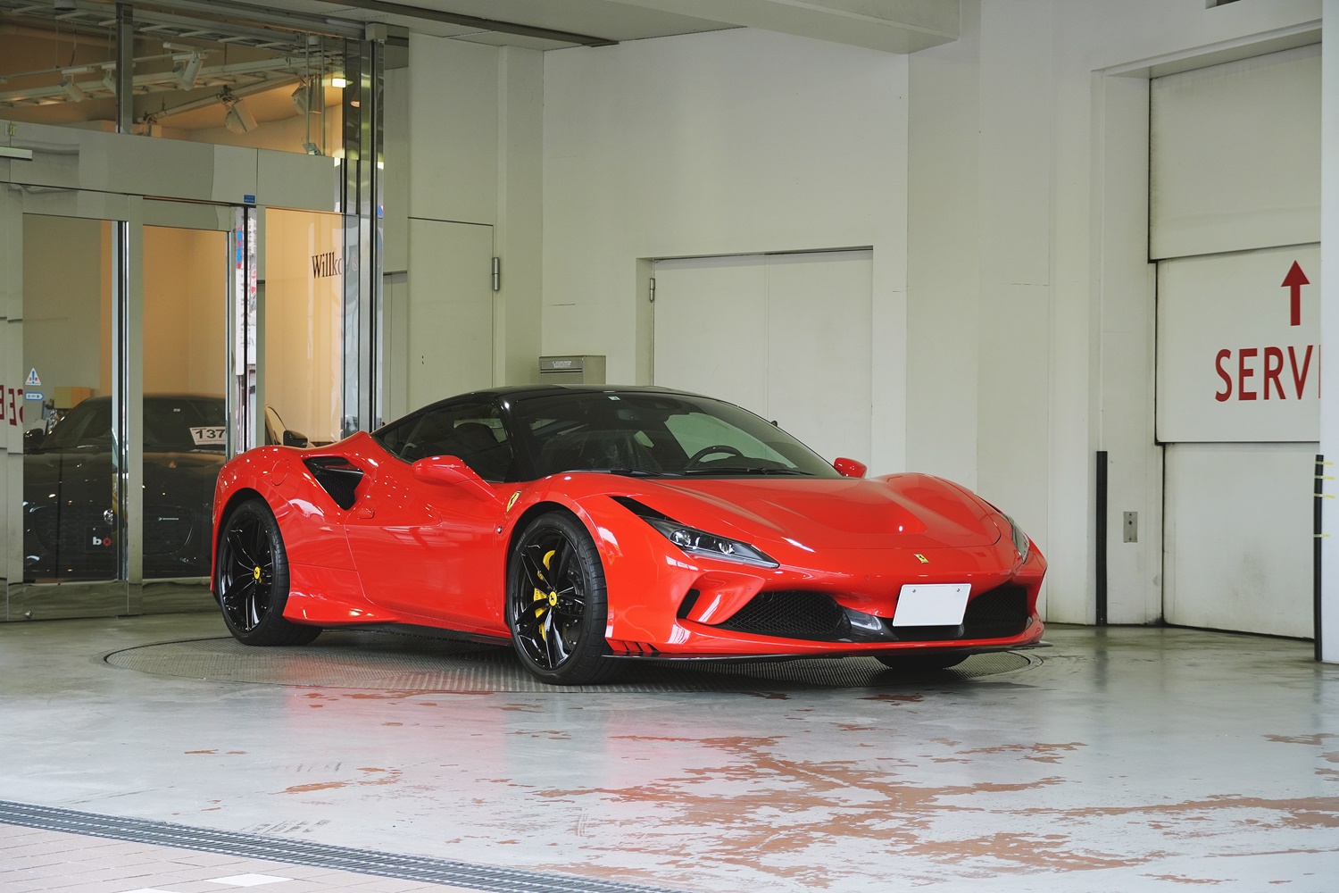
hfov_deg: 27.0
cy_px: 446
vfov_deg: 18.2
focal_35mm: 75
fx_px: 2789
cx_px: 670
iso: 400
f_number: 5
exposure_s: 1/160
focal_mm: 50
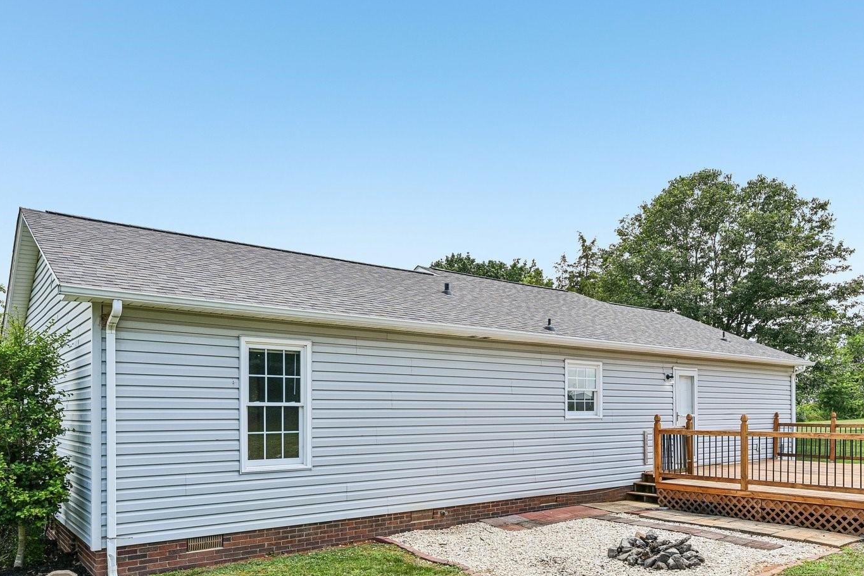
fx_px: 648
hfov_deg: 67.0
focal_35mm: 27
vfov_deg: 46.7
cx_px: 498
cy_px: 411
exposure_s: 1/250
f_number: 8
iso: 100
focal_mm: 18
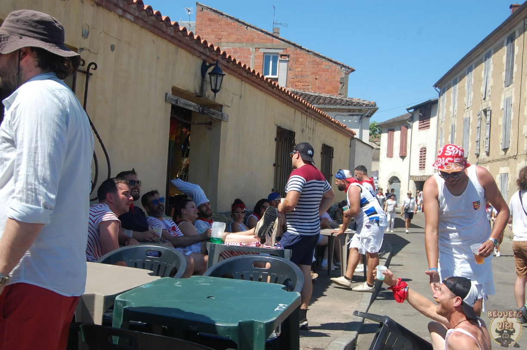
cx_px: 264
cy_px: 175
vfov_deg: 29.8
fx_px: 658
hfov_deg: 43.7
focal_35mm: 45
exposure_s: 1/250
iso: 200
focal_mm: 30
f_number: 9
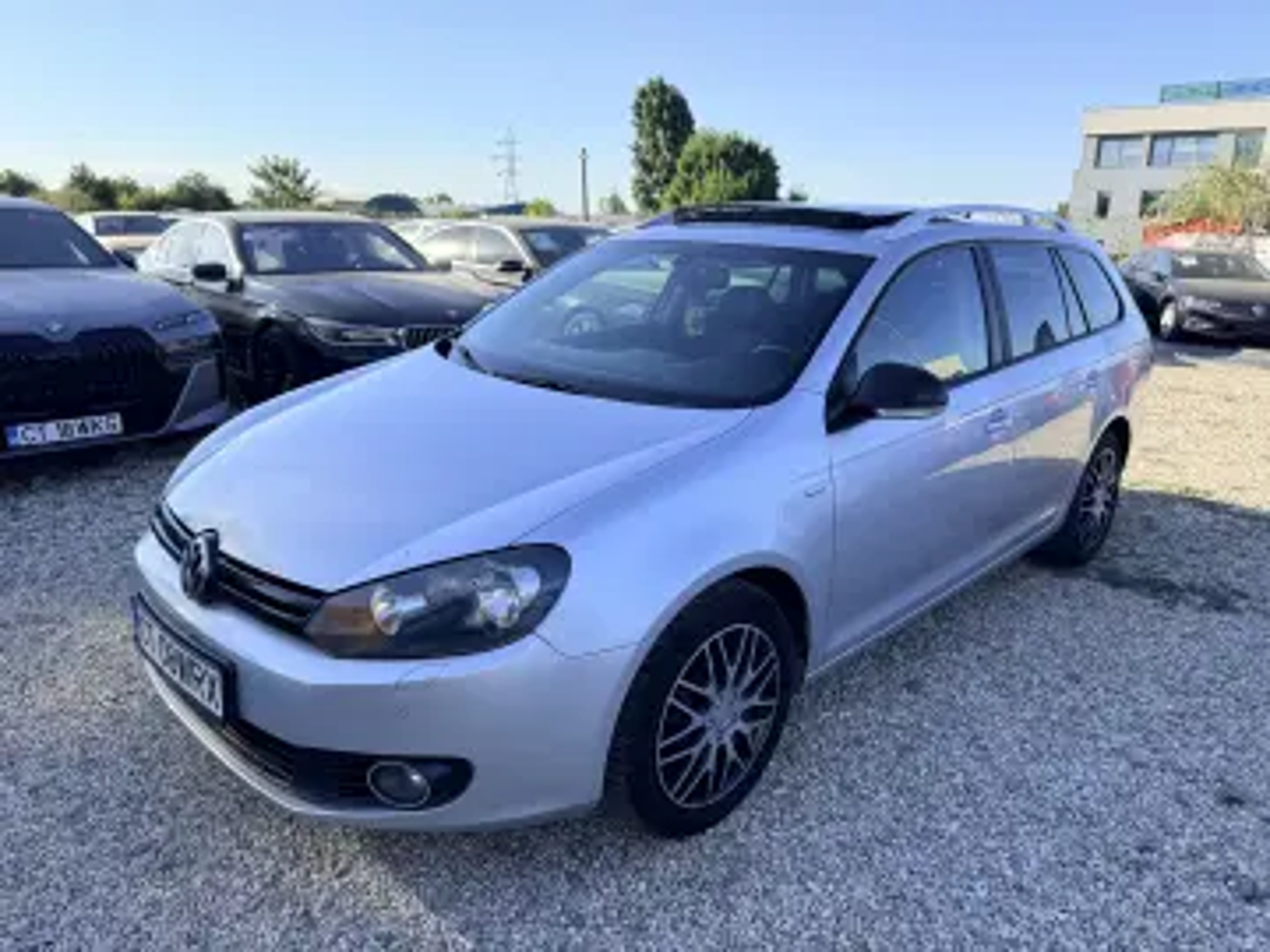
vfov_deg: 56.8
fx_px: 881
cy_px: 476
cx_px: 635
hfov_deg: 71.6
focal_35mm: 24
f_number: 1.78
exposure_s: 1/1464
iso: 100
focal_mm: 6.76
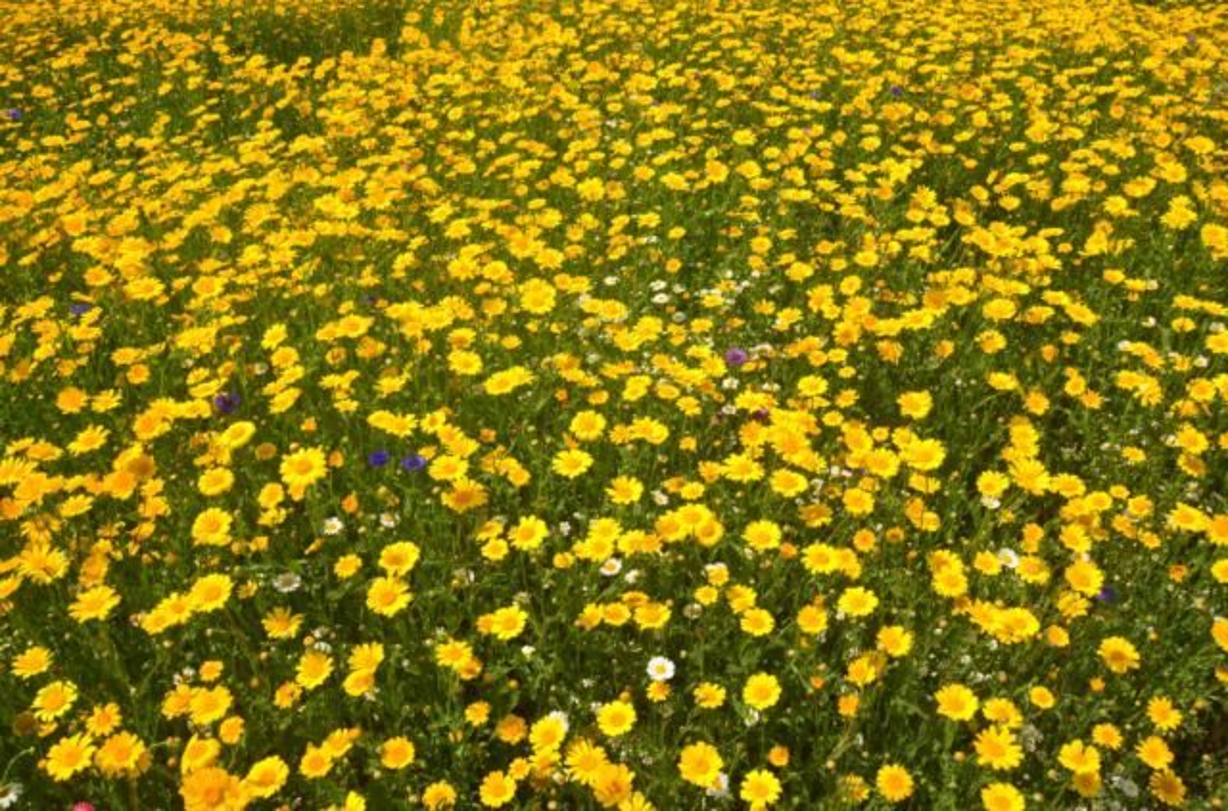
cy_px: 406
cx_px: 614
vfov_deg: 47.7
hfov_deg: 67.5
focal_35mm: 27
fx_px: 919
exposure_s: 1/1000
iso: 1250
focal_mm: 18
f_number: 16
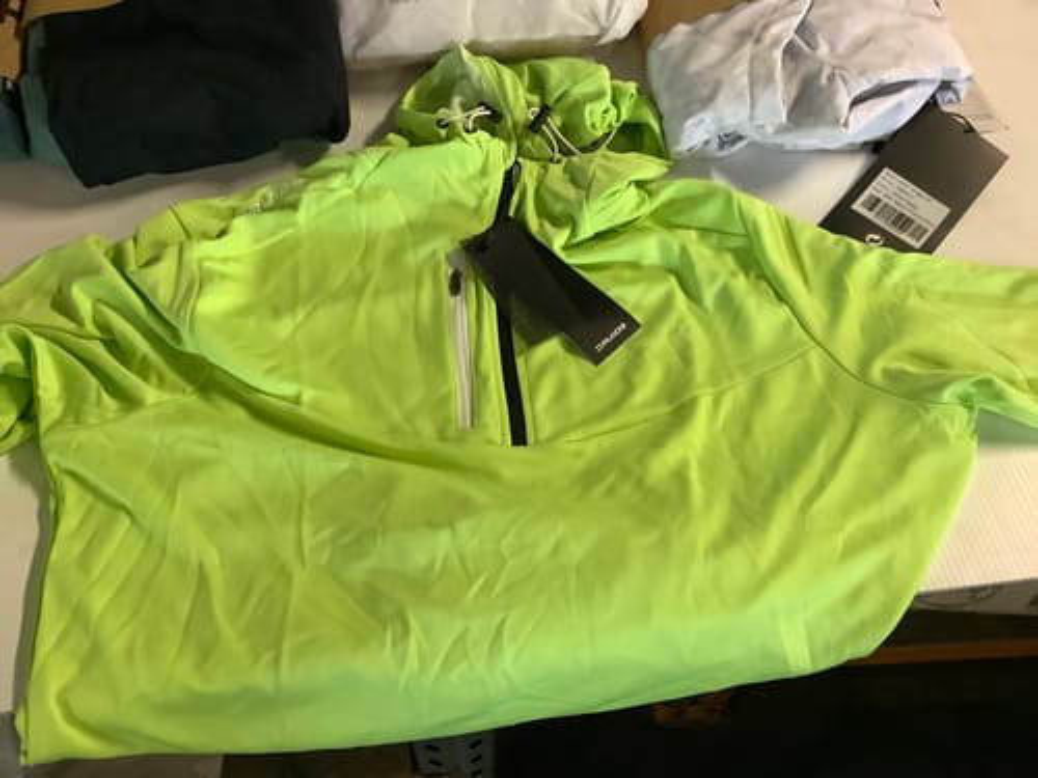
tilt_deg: -56.1
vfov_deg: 45.4
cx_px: 519
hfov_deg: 58.4
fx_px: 930
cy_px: 389
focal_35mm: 31
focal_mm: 3.3
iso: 320
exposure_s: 1/50
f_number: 2.4
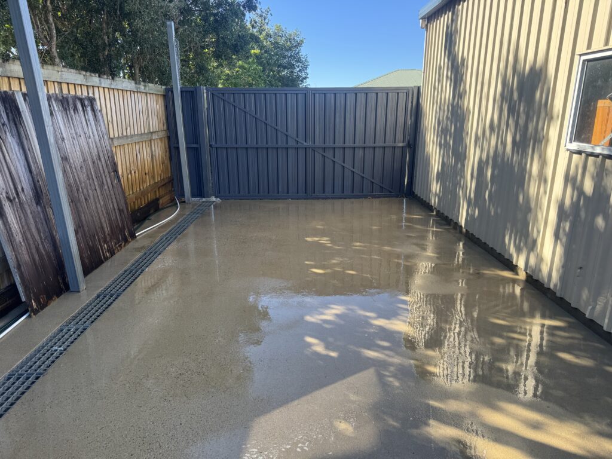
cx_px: 306
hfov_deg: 71.6
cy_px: 230
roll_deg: +1.4
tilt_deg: -15.2
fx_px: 424
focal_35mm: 24
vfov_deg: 56.8
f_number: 1.78
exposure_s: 1/678
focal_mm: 6.76
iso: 80
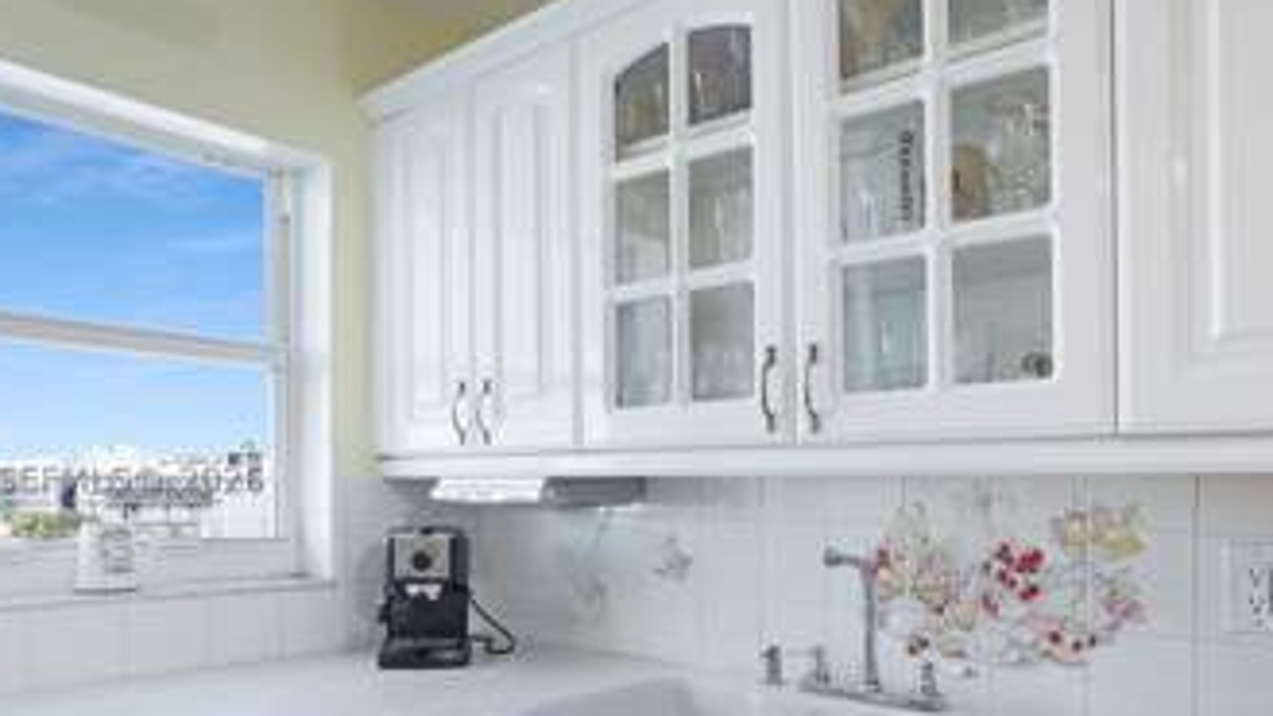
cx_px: 693
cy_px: 476
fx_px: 878
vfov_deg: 43.8
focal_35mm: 26
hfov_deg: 71.8
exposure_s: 1/200
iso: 1000
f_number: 5
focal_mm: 17
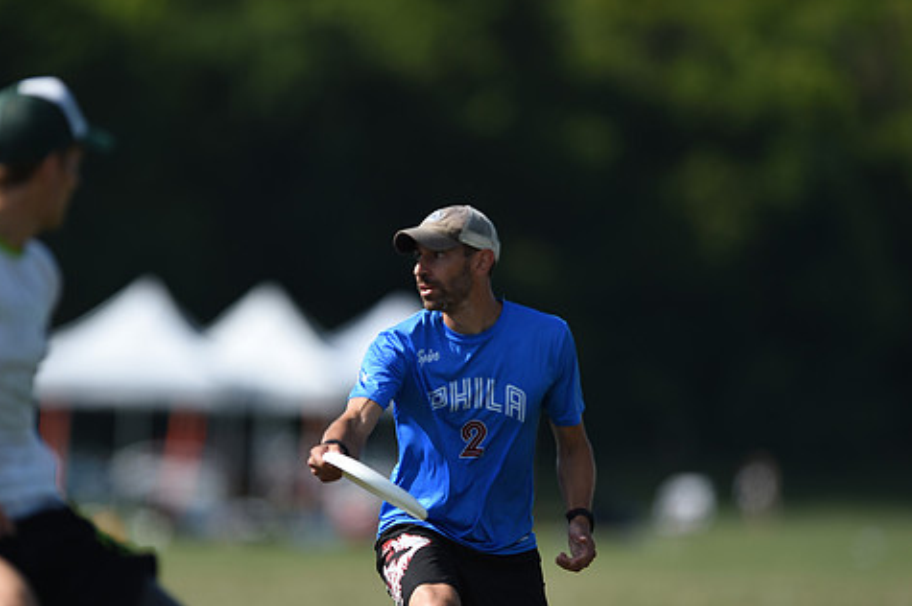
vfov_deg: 2.8
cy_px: 348
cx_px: 467
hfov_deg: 4.2
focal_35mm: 488
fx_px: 12354
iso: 100
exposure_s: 1/2000
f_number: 2.8
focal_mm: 400
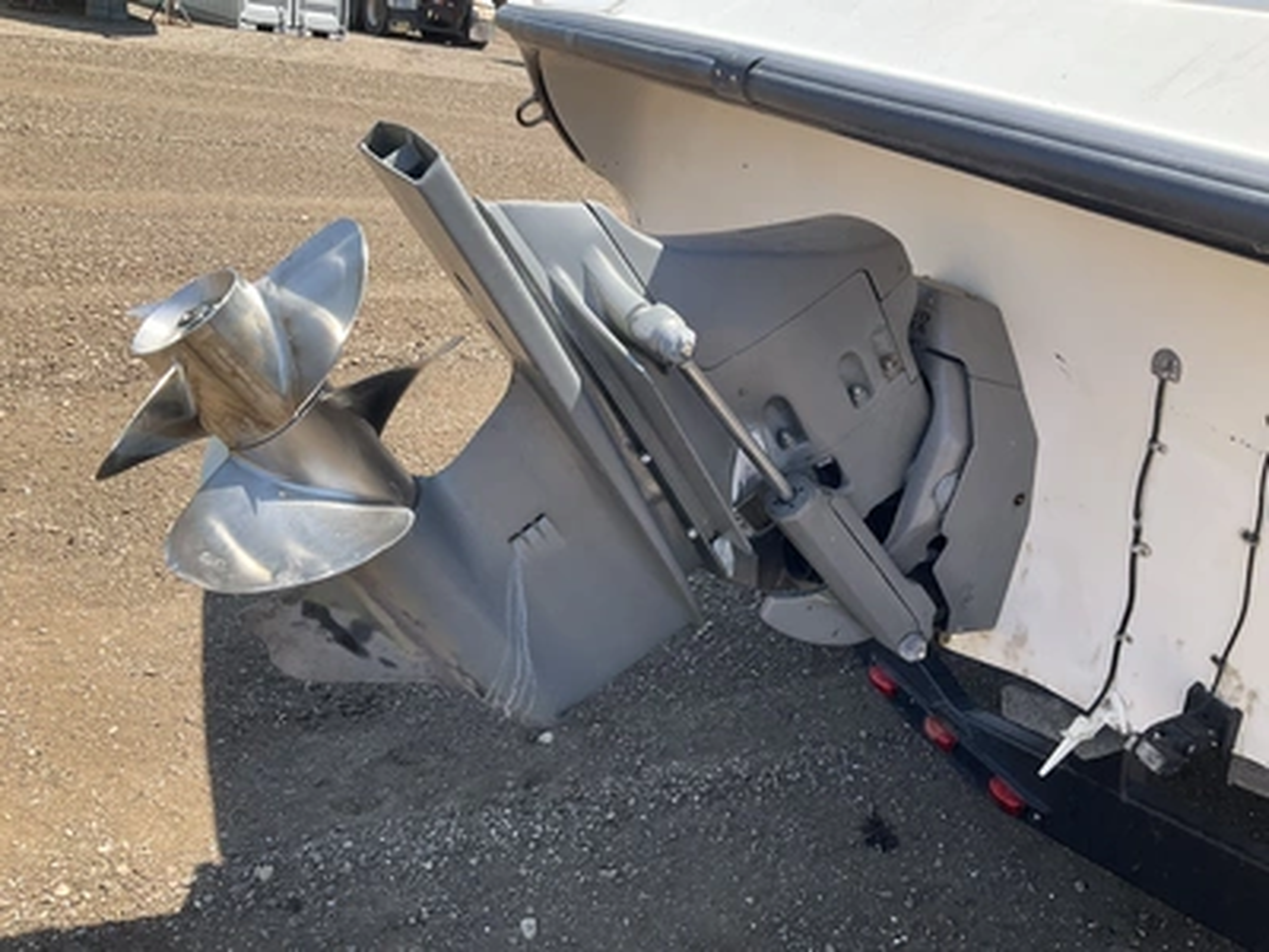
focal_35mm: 29
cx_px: 634
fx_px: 1063
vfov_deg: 48.2
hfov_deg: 61.7
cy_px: 476
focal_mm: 3
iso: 25
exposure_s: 1/482
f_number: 1.8
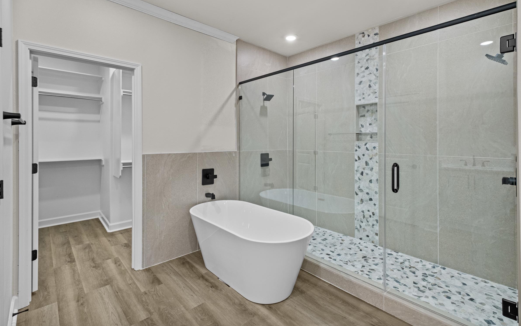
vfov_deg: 71.1
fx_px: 227
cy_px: 150
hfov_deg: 97.8
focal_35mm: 16
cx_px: 266
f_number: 8
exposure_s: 1/1.67
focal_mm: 10
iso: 400
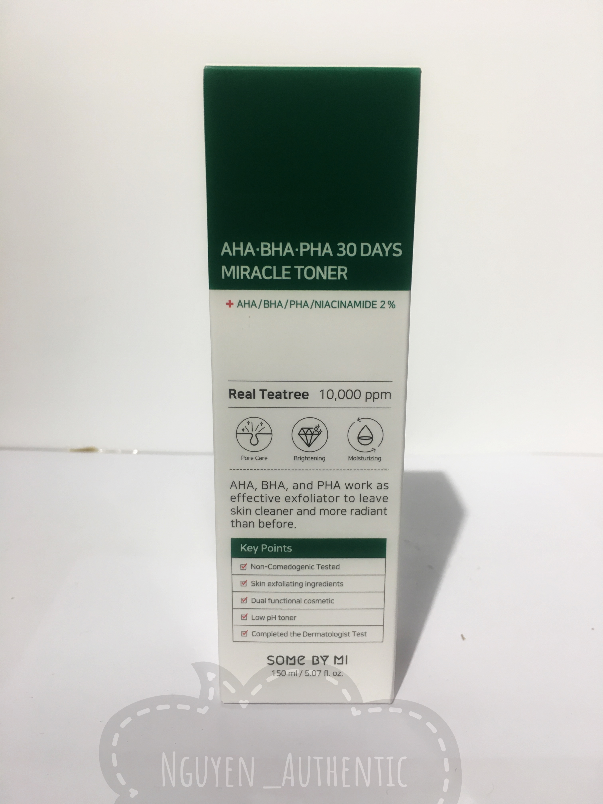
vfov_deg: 61.7
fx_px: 674
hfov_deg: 48.2
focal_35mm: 29
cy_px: 402
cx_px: 302
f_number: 2.2
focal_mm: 4.15
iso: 32
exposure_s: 1/33
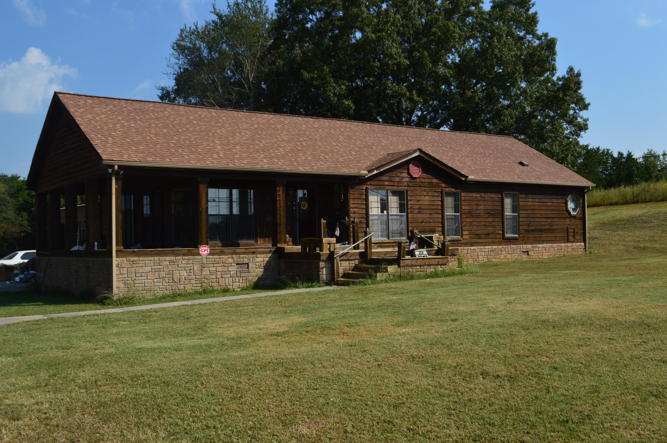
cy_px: 222
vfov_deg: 34.1
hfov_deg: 49.6
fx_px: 722
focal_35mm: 39
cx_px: 334
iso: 360
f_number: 11
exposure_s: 1/500
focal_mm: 26
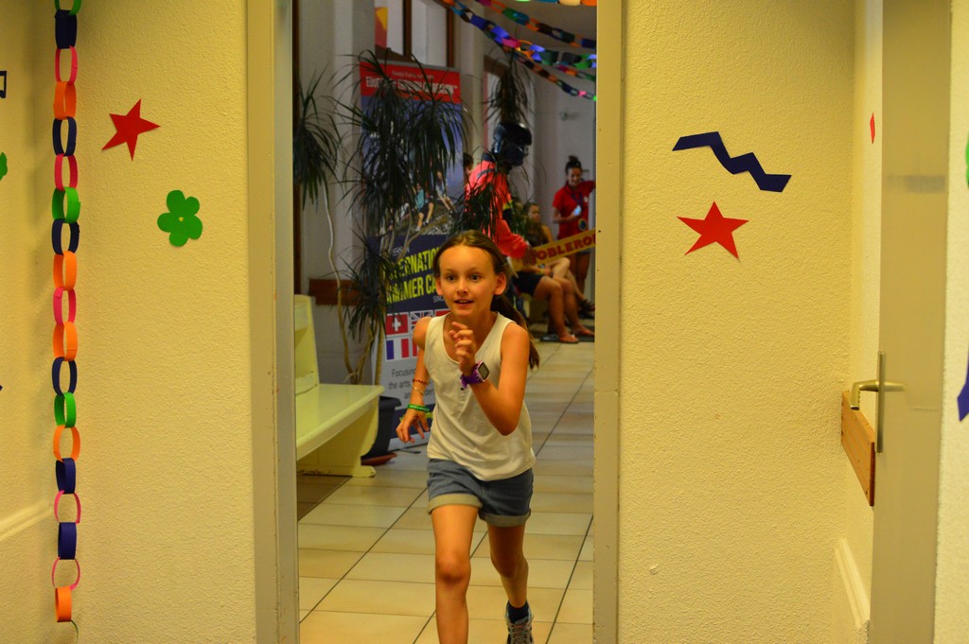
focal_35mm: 52
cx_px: 484
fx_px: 1412
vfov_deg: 25.7
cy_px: 322
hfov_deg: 37.9
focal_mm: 35
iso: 1600
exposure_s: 1/125
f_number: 3.2
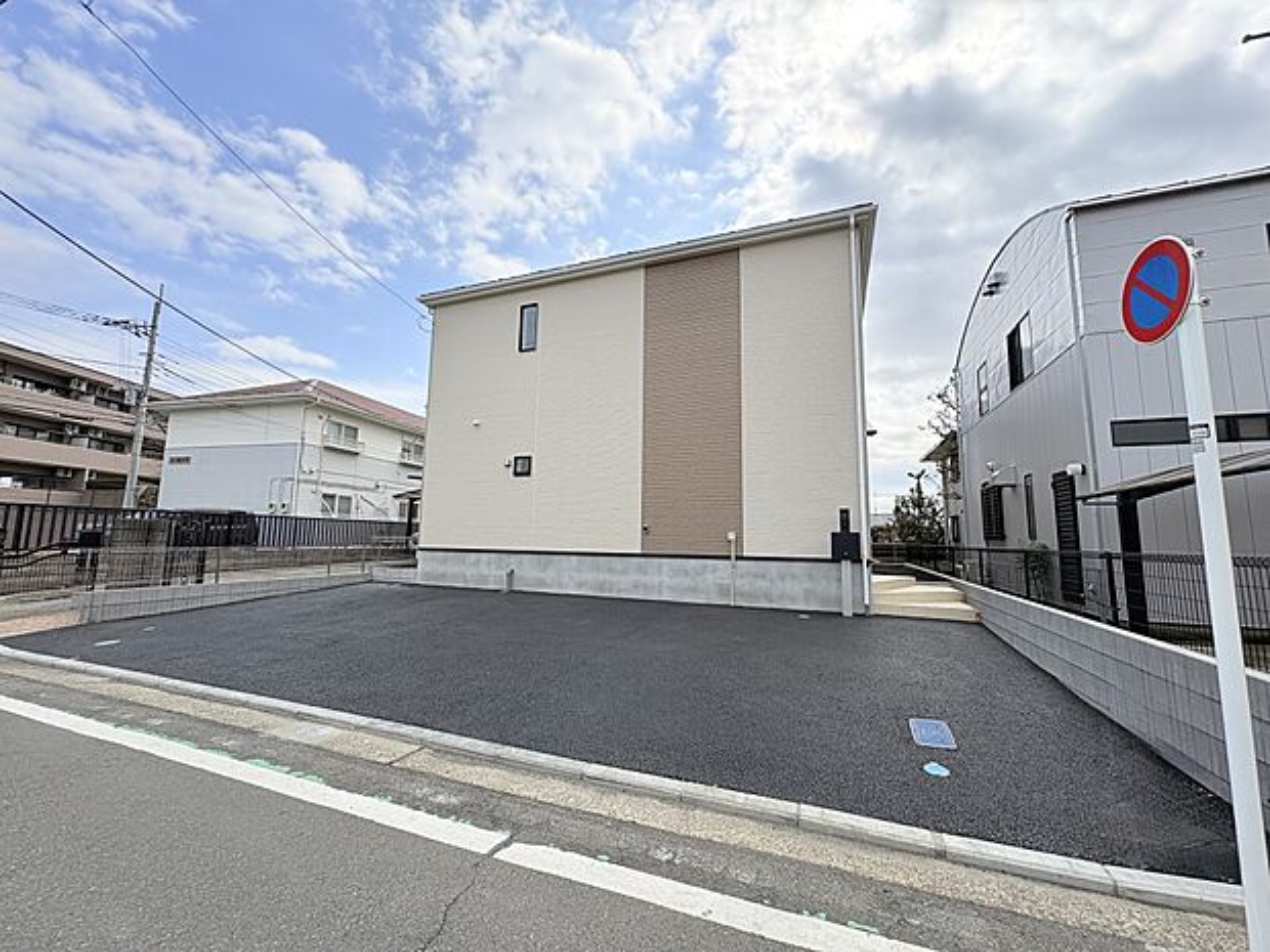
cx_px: 635
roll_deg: -0.1
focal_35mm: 14
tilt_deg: +7.7
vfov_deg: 85.7
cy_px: 476
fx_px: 514
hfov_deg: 102.1
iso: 64
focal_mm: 2.22
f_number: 2.2
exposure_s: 1/2146
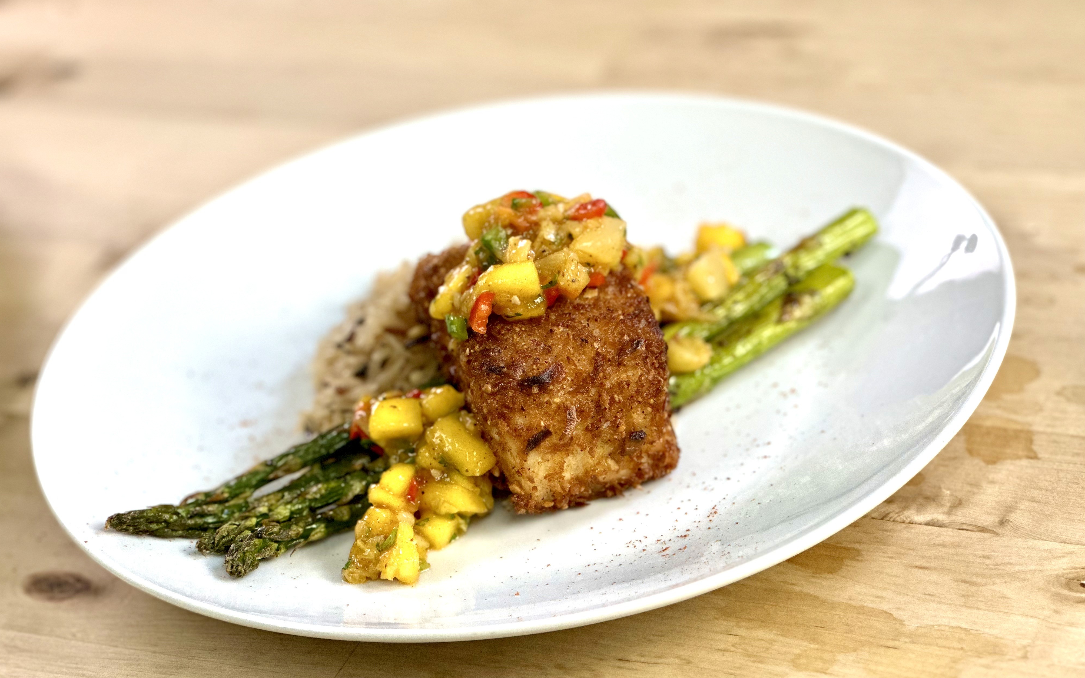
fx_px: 2425
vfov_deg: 15.9
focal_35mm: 82
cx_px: 542
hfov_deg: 25.2
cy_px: 406
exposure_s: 1/120
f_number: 2.8
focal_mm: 9
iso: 160
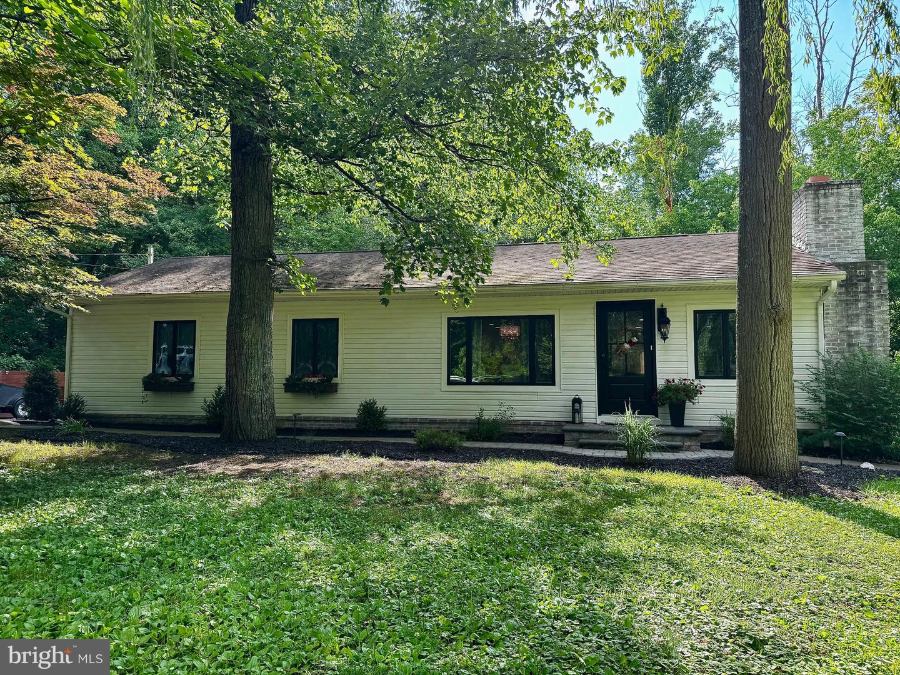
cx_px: 450
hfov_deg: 71.6
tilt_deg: +4.4
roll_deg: -0.1
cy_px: 338
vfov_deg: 56.8
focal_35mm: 24
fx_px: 624
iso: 80
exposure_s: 1/671
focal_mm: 6.76
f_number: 1.78
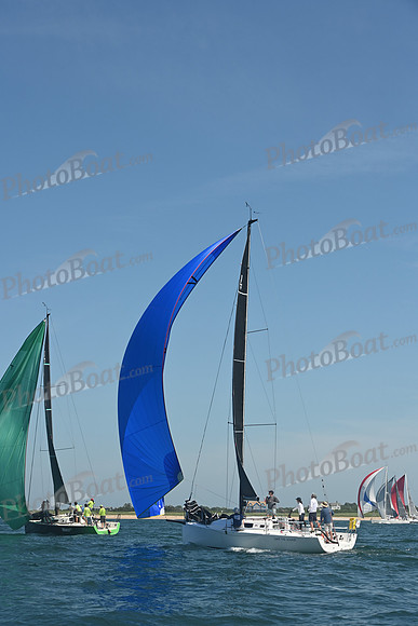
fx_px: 1218
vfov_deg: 28.8
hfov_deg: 19.5
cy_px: 313
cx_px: 209
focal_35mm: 70
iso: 320
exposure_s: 1/1000
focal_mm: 70
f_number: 10
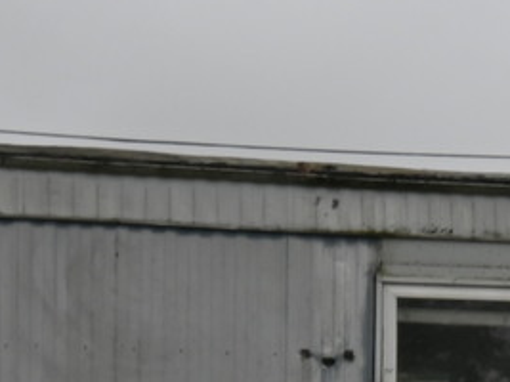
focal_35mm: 175
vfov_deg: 8.3
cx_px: 871
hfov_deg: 10.7
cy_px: 562
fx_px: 2577
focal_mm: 20
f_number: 5.6
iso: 160
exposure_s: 1/250
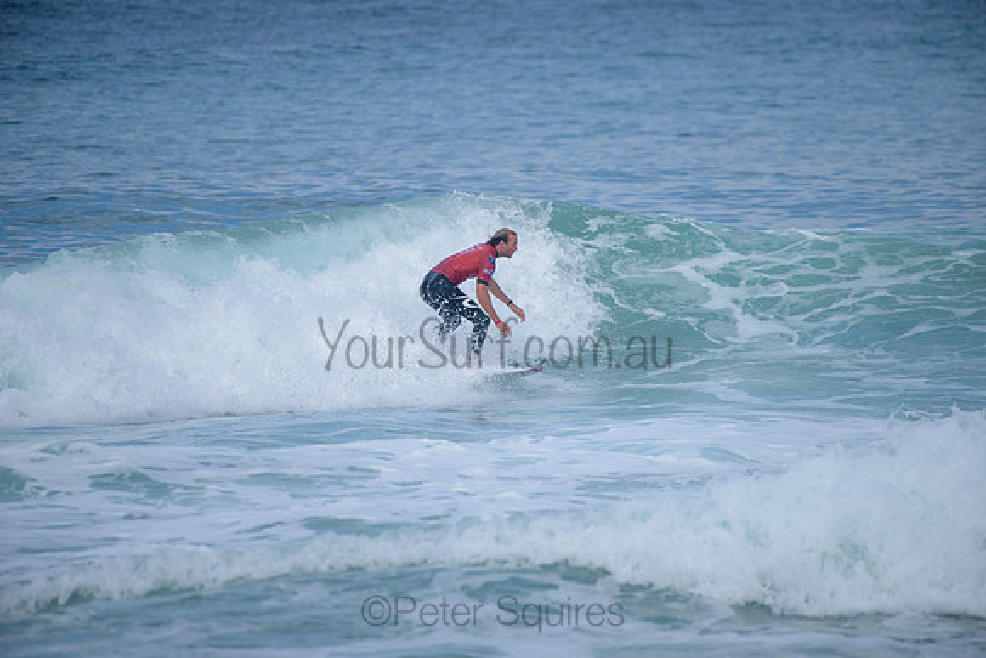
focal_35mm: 500
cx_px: 493
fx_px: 13697
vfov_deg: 2.8
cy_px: 329
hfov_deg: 4.1
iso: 320
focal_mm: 500
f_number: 5.6
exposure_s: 1/2000
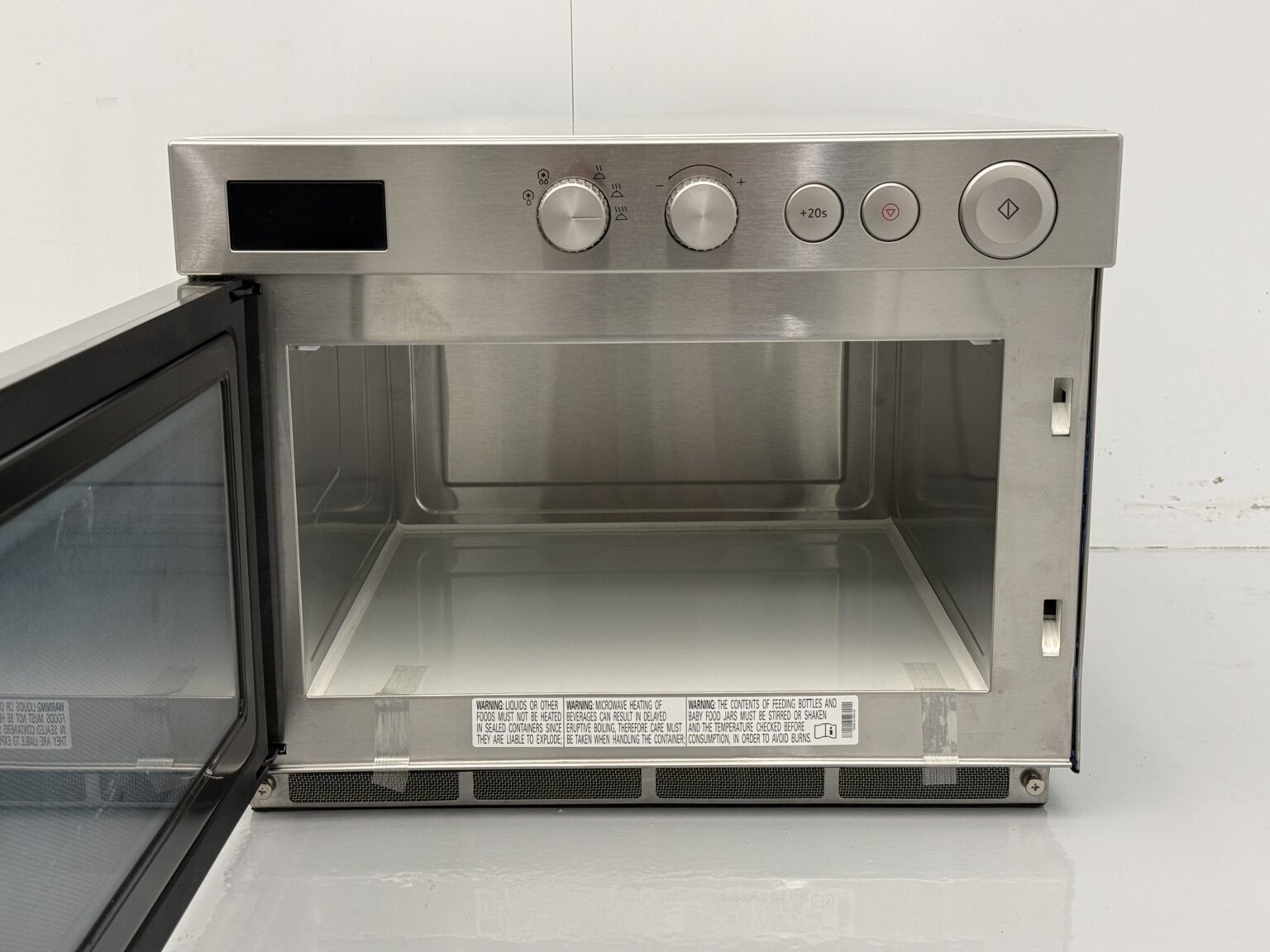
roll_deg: +0.9
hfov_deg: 39.7
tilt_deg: -13.1
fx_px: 1761
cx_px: 635
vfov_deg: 30.3
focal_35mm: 48
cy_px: 476
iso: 125
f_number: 1.78
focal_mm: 6.76
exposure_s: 1/50
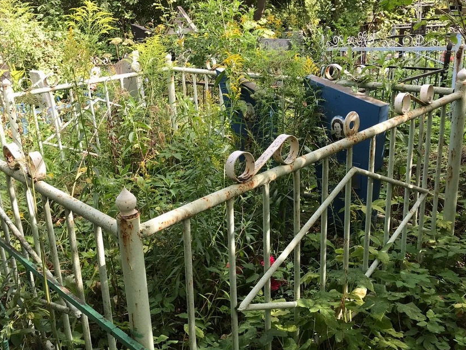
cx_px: 199
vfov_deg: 40.7
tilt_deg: -19.4
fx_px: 471
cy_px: 174
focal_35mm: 35
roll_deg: +4.2
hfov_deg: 52.4
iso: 20
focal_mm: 3.99
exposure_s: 1/116
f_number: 1.8
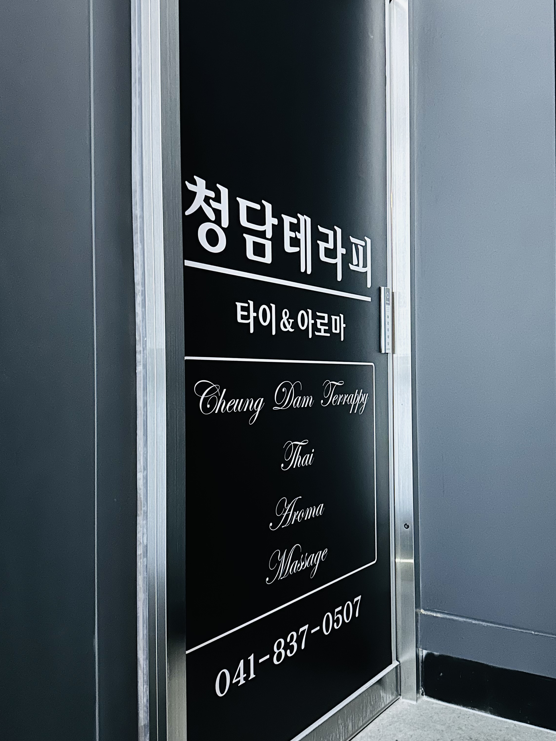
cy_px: 380
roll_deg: +0.5
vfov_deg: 56.8
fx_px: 685
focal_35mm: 32
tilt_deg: +0.2
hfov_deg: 43.8
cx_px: 345
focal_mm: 6.86
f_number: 1.78
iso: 2000
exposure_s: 1/15
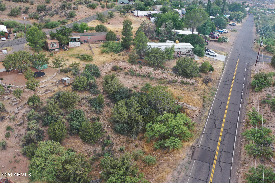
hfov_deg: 65.5
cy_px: 92
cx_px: 138
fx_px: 214
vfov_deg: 46.4
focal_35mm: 28
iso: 100
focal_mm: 10.26
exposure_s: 1/50
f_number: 5
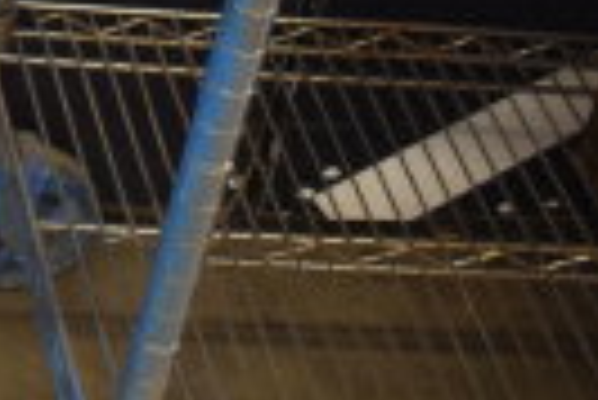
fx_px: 2511
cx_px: -769
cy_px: -155
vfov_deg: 8.9
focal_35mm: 151
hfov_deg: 11.5
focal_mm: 22
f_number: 3.8
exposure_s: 1/40
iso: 1250
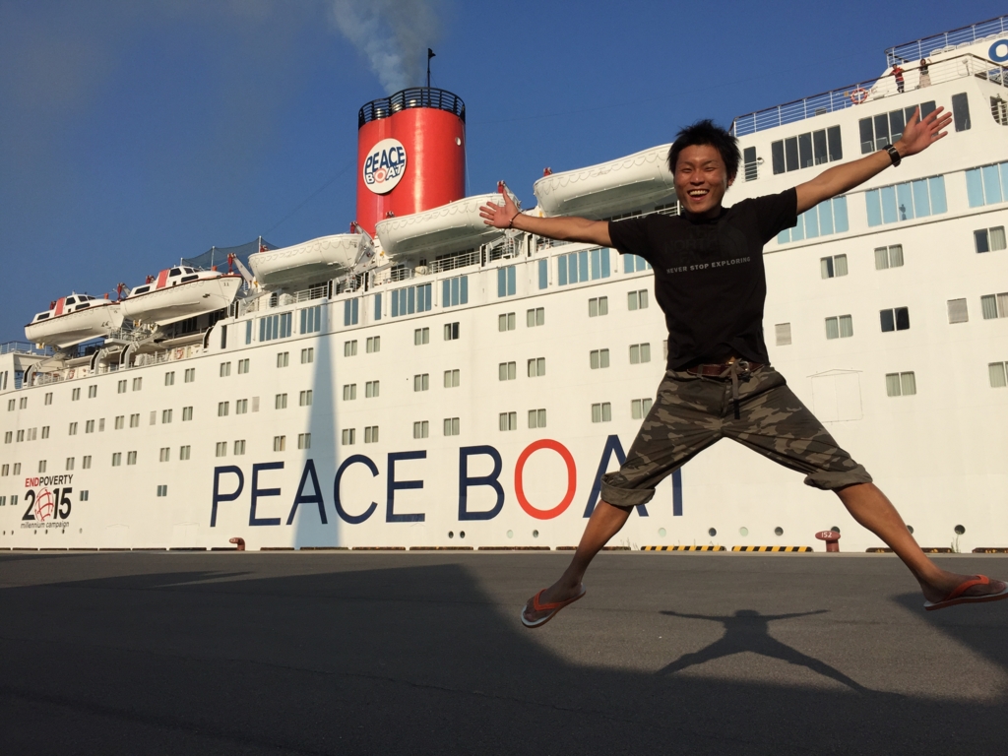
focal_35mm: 29
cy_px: 378
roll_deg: -1.9
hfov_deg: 61.7
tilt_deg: +10.6
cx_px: 504
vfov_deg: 48.2
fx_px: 844
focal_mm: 4.15
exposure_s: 1/3968
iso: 32
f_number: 2.2
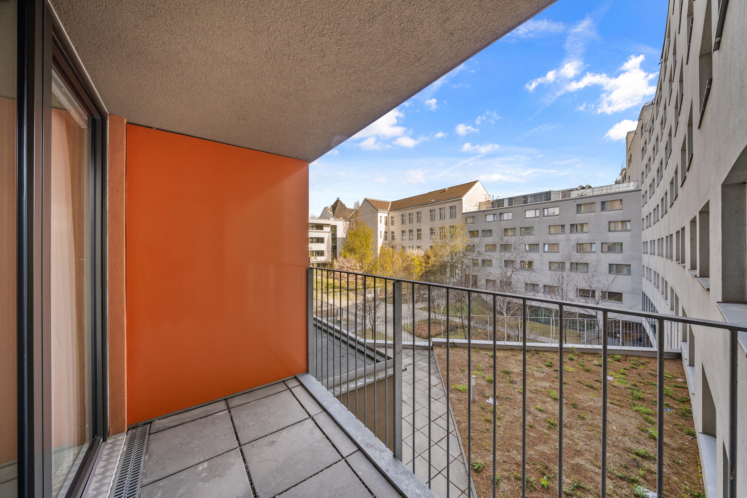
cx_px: 374
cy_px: 249
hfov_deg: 112.6
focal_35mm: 12
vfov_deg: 90.0
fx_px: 249
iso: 500
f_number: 8
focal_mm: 12
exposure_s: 1/80
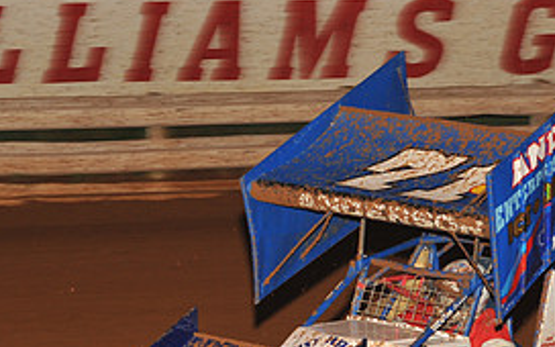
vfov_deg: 5.8
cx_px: 345
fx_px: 3449
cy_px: 298
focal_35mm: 228
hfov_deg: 9.2
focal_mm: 105
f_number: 6.3
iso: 800
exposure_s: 1/320
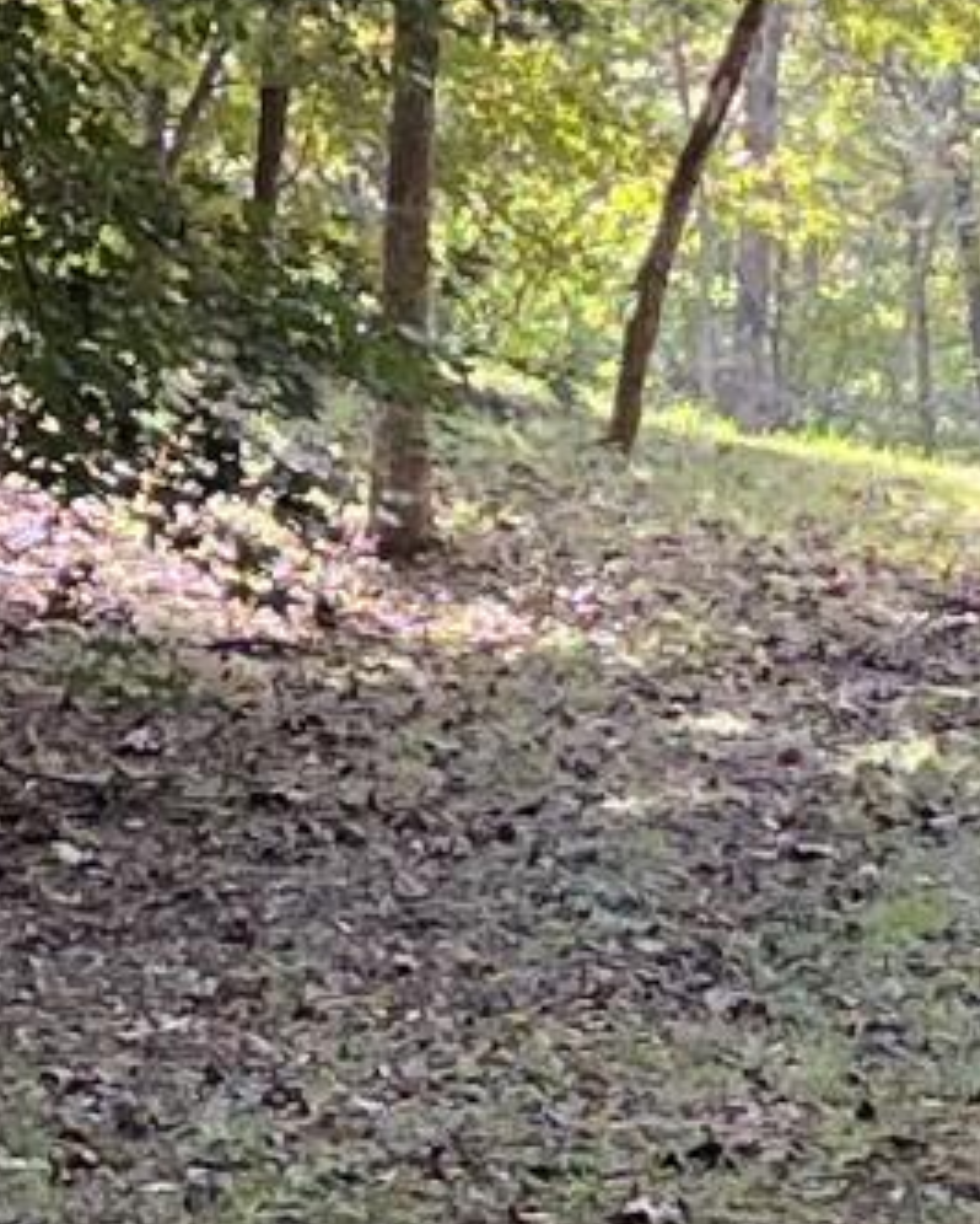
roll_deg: +1.6
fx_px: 8295
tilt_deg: +4.0
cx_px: 497
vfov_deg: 8.4
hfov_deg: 6.8
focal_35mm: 229
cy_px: 258
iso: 40
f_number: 1.5
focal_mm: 5.7
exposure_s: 1/192
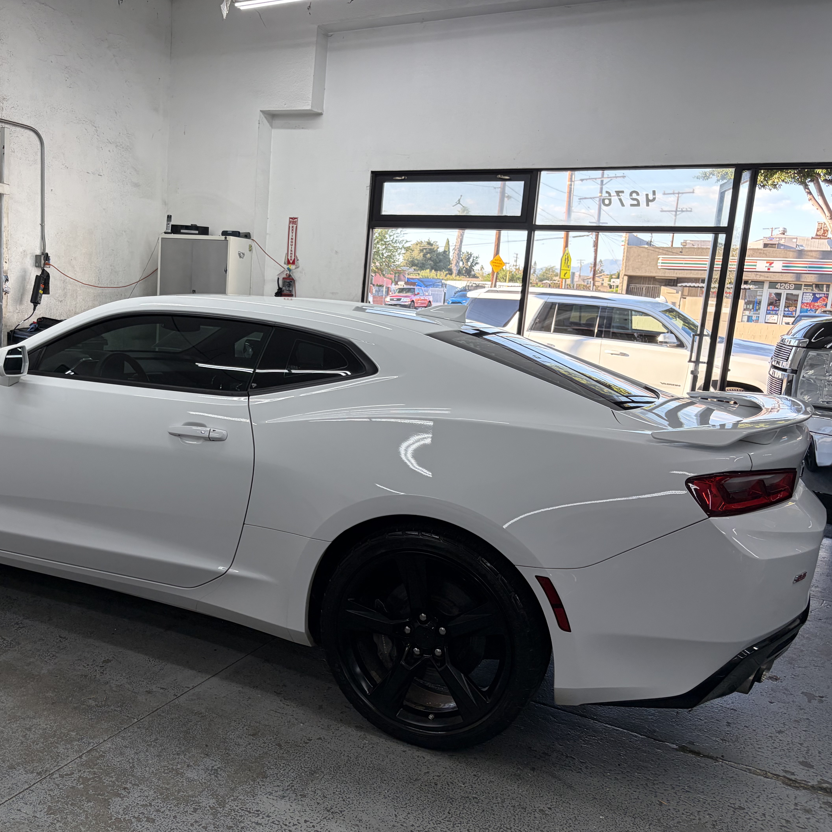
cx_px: 285
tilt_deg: -6.3
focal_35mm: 31
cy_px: 420
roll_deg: -3.0
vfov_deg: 52.5
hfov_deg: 51.7
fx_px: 843
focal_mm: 5.96
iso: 80
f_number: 1.6
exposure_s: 1/215
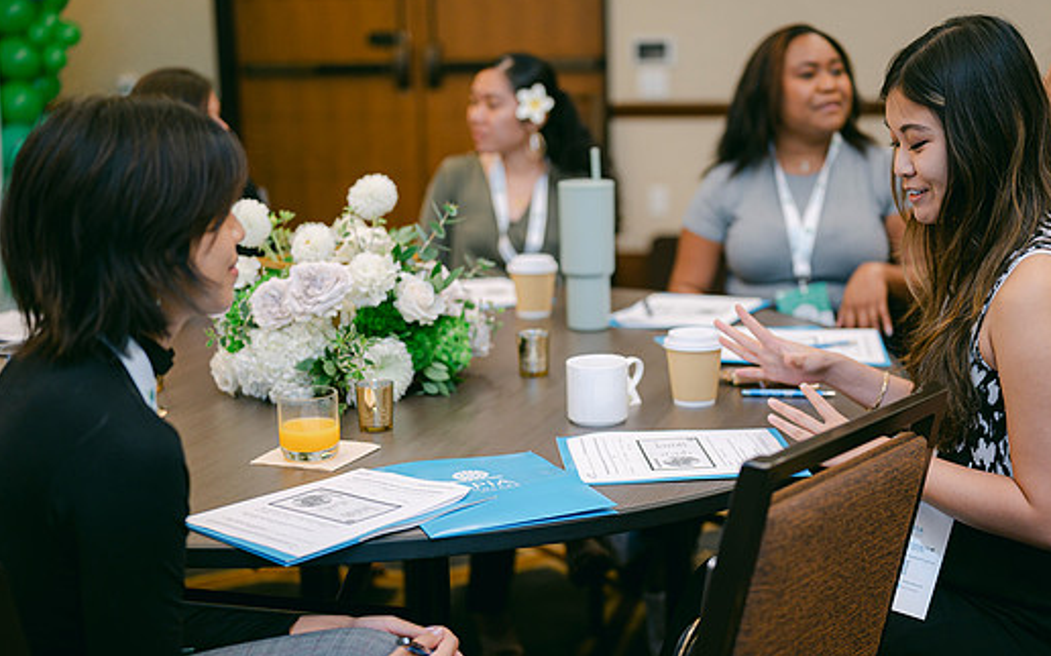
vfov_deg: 22.3
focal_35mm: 58
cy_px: 332
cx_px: 588
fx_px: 1661
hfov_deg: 35.1
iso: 500
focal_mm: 50
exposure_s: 1/125
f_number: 2
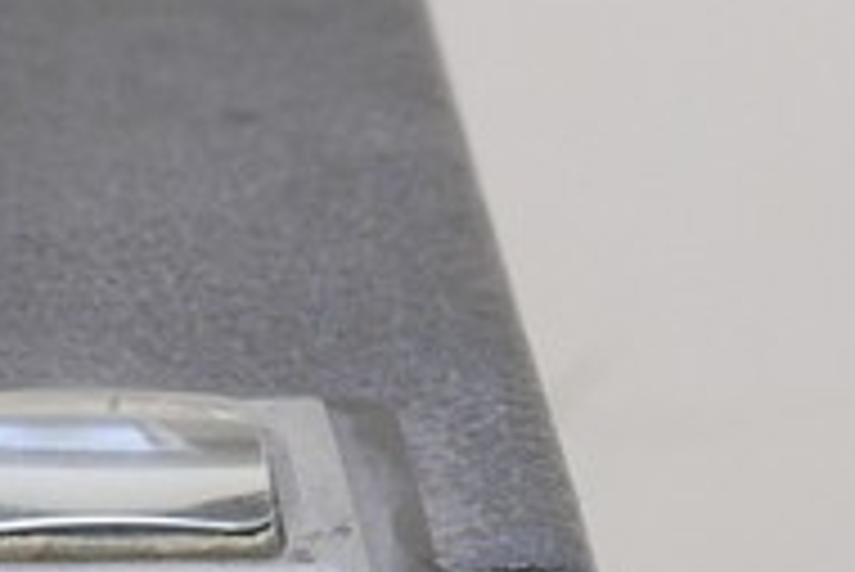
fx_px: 13120
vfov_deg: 2.5
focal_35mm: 552
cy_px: 1257
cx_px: -518
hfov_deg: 3.7
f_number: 10
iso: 400
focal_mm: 42
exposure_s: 1/10
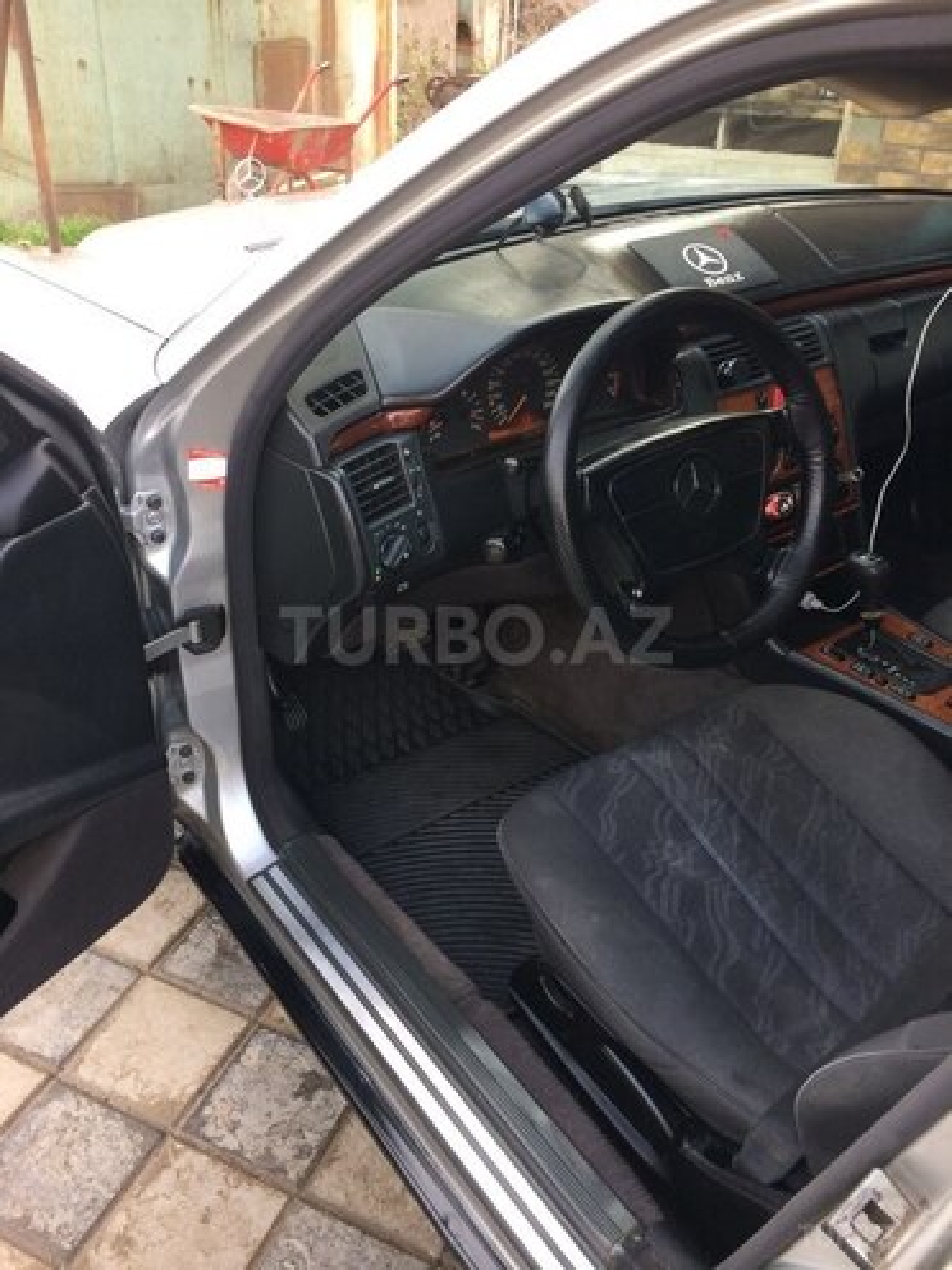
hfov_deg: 48.2
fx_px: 1063
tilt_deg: -34.7
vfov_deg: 61.7
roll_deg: -0.9
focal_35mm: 29
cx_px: 476
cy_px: 635
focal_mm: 4.15
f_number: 2.2
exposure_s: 1/33
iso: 40
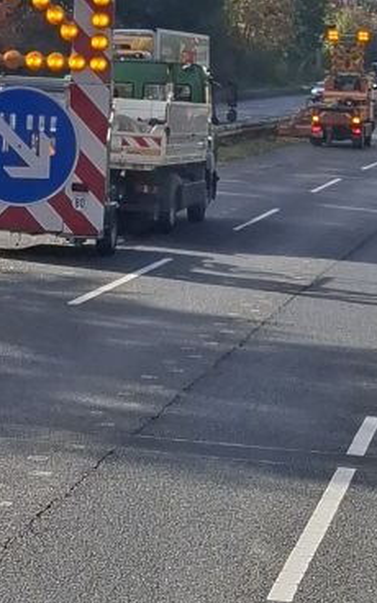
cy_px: 57
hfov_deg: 9.7
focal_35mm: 135
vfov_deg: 15.3
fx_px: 2219
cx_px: 202
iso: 50
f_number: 1.8
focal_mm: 5.54
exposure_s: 1/1647
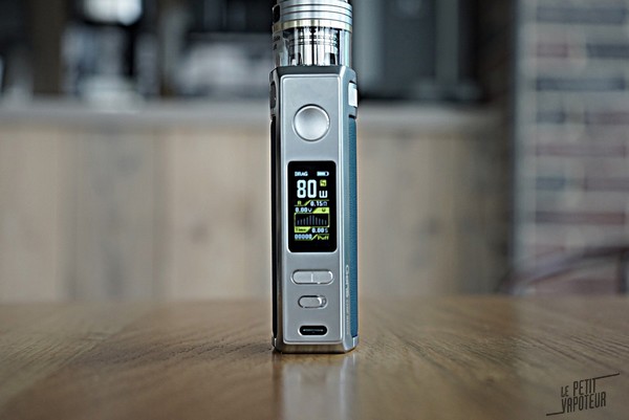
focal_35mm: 45
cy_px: 210
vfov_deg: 29.9
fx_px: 787
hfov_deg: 43.6
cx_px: 314
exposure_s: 1/250
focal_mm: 45
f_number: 5
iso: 800
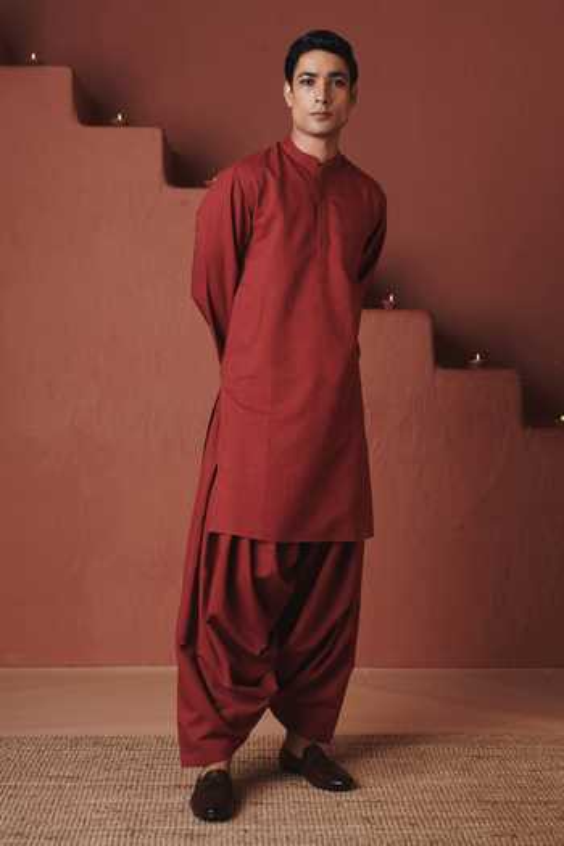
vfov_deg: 36.2
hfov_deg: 24.6
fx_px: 1292
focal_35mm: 55
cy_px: 423
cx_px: 282
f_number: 5.6
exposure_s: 1/160
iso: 200
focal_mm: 55
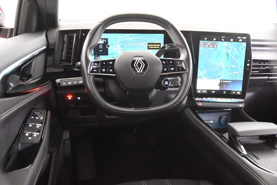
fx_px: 277
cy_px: 92
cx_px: 138
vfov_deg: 36.9
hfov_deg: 53.1
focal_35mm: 36
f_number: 3
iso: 9000
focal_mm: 24
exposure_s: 1/40
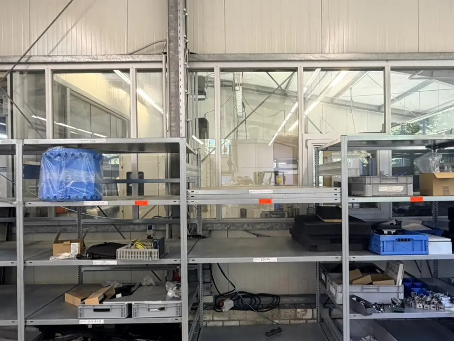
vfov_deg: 51.3
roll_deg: +1.3
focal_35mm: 27
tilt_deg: +0.3
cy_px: 181
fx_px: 354
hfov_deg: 65.2
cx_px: 248
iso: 200
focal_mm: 2.22
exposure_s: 1/100
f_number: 2.2
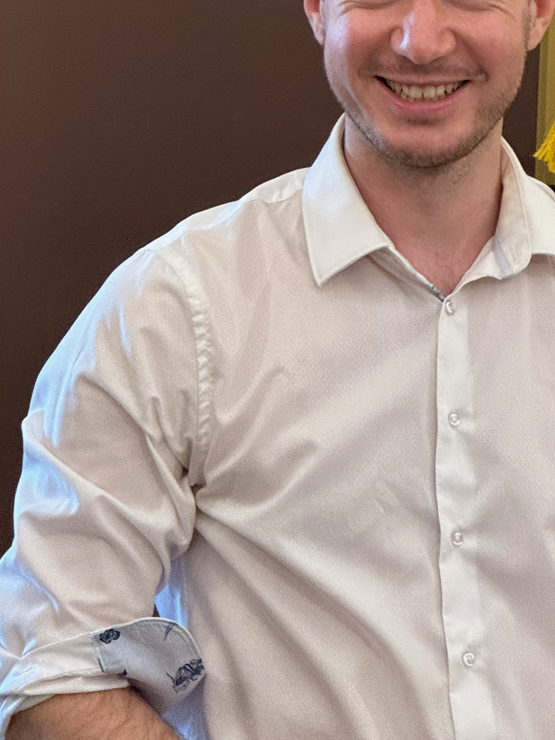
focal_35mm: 172
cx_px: 306
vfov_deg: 11.4
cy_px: 17
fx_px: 3676
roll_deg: -2.3
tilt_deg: -1.2
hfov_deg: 8.6
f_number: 2.8
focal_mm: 9
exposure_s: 1/50
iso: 250
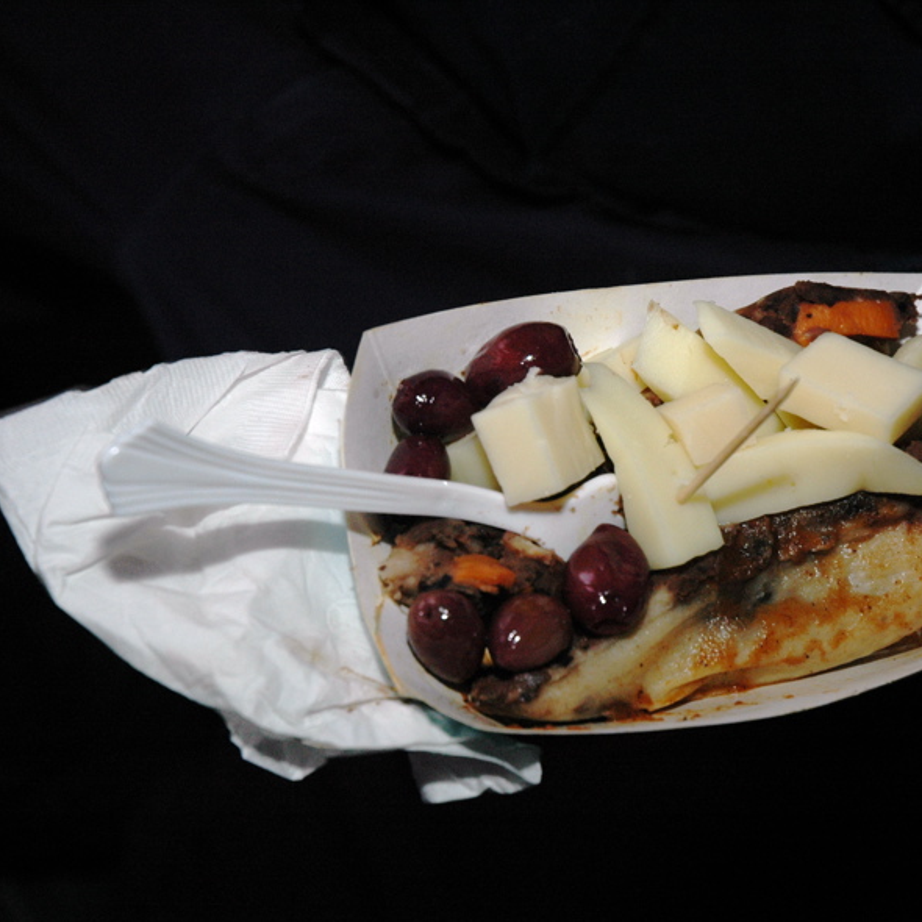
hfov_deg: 17.9
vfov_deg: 17.9
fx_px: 2923
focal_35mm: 97
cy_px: 466
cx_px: 549
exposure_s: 1/30
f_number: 4.5
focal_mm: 50
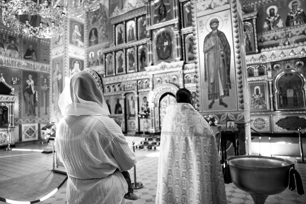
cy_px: 102
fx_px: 204
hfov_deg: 73.7
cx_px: 153
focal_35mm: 24
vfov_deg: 53.1
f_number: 3.2
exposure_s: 1/125
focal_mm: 24
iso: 1600
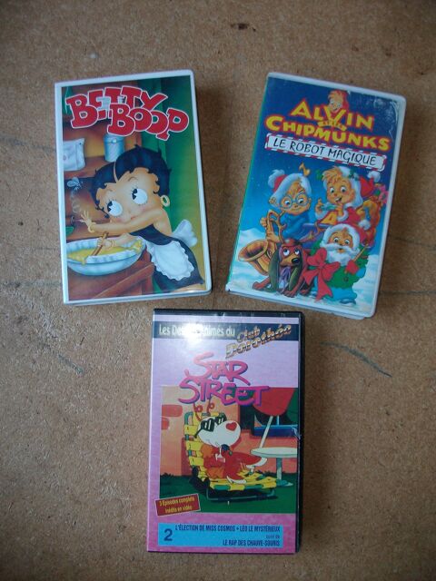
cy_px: 290
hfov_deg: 44.2
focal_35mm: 32
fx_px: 537
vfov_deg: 56.8
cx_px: 218
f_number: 2.9
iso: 125
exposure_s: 1/40
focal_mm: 5.7
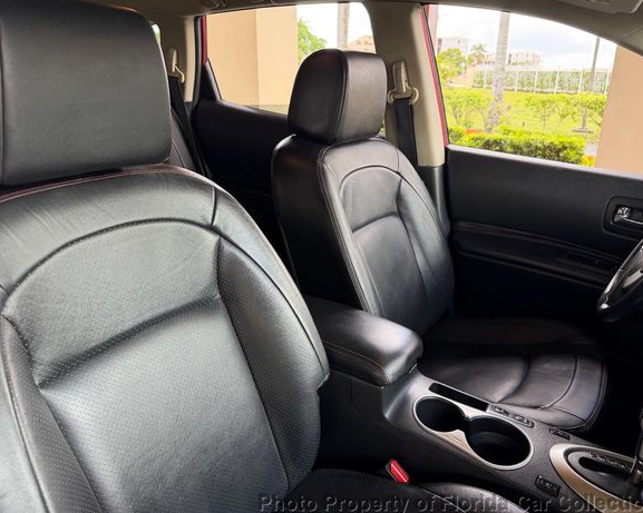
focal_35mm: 26
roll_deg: -1.4
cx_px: 335
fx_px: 495
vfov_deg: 54.9
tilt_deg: -21.3
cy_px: 259
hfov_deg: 66.0
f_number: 1.78
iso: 125
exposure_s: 1/131
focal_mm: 6.76
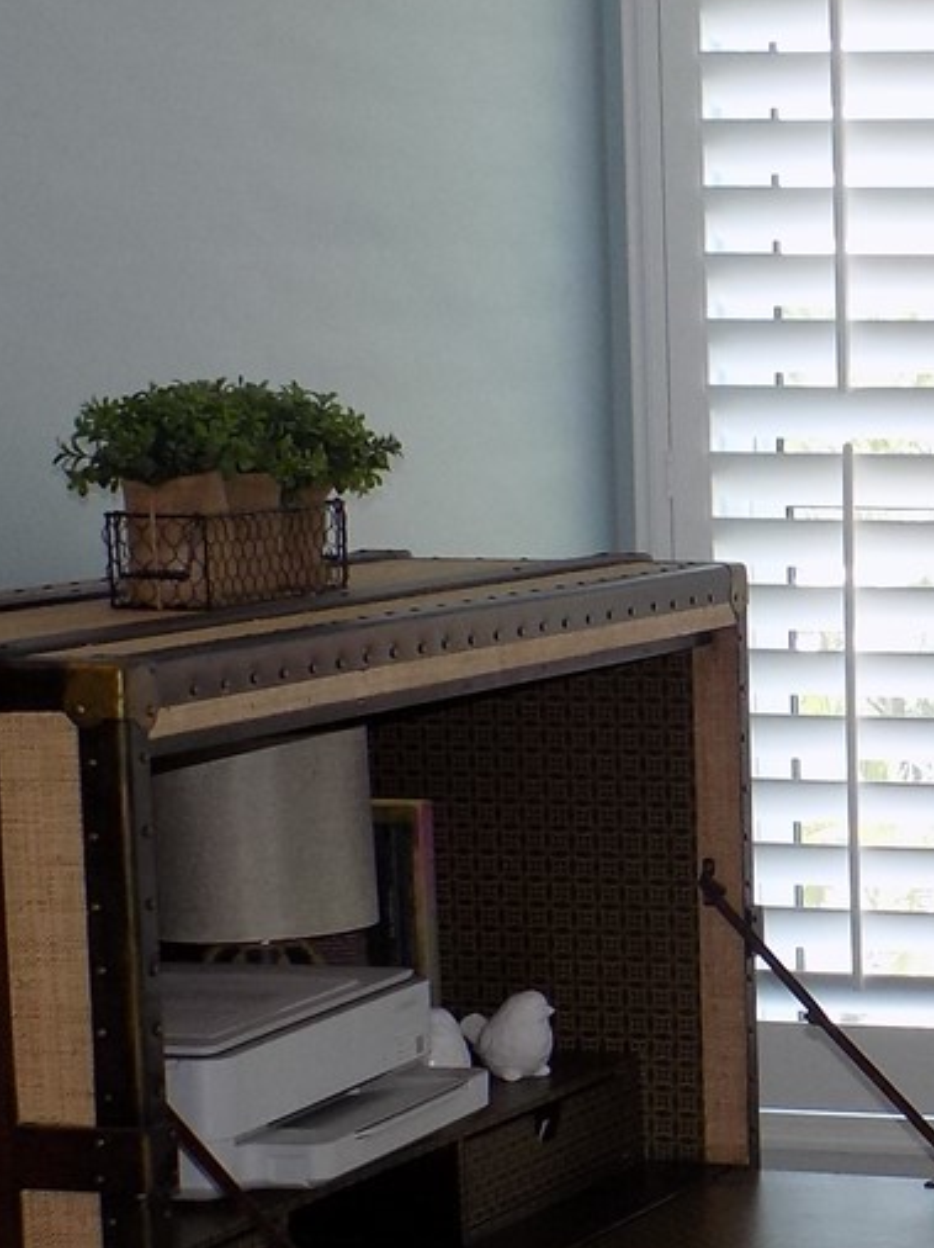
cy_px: 1053
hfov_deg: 12.1
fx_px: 4213
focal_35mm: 117
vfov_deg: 16.7
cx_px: 1380
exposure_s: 1/50
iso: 80
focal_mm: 6.6
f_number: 3.5
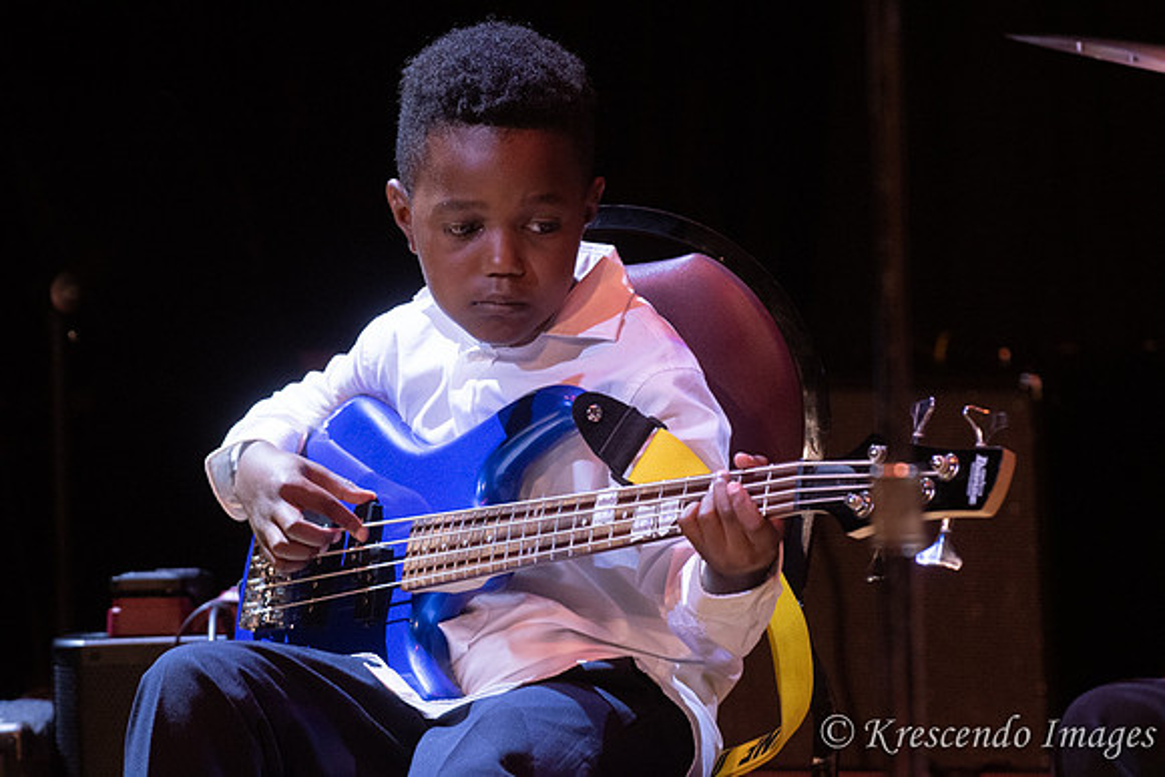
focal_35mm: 232
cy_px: 388
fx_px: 7525
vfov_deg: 5.9
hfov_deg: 8.9
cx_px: 582
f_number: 5.6
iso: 3200
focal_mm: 155
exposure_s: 1/200
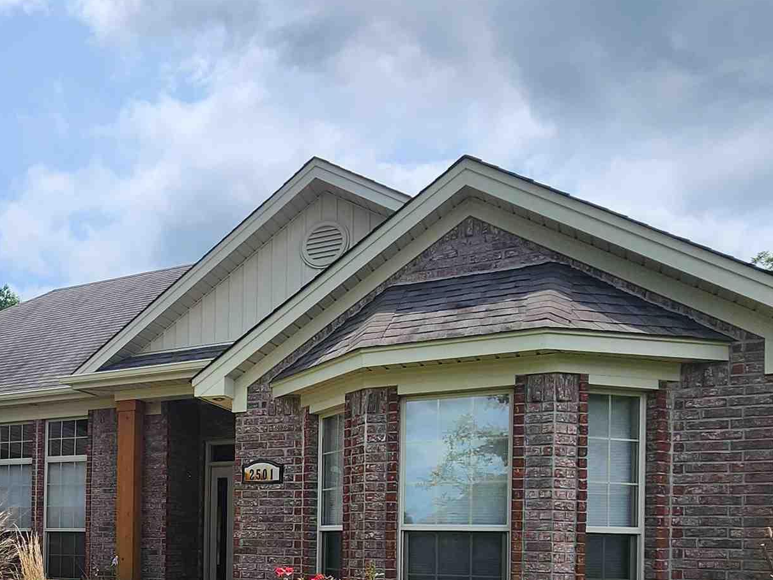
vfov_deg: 39.4
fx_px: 737
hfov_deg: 49.4
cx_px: 79
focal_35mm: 33
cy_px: 537
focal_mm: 2.2
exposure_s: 1/2607
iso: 50
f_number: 2.2
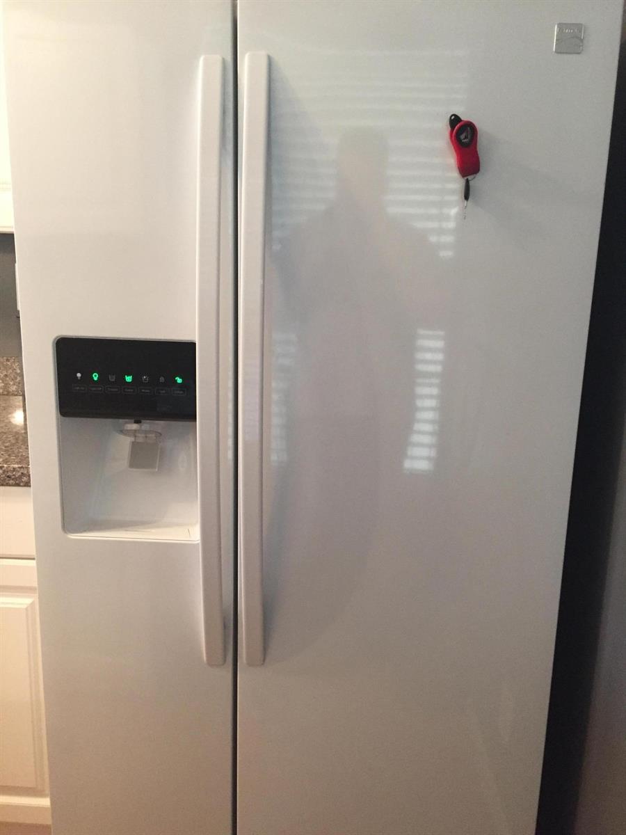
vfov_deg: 61.7
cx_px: 313
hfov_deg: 48.2
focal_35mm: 29
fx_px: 699
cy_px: 418
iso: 200
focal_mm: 4.15
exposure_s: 1/30
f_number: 2.2
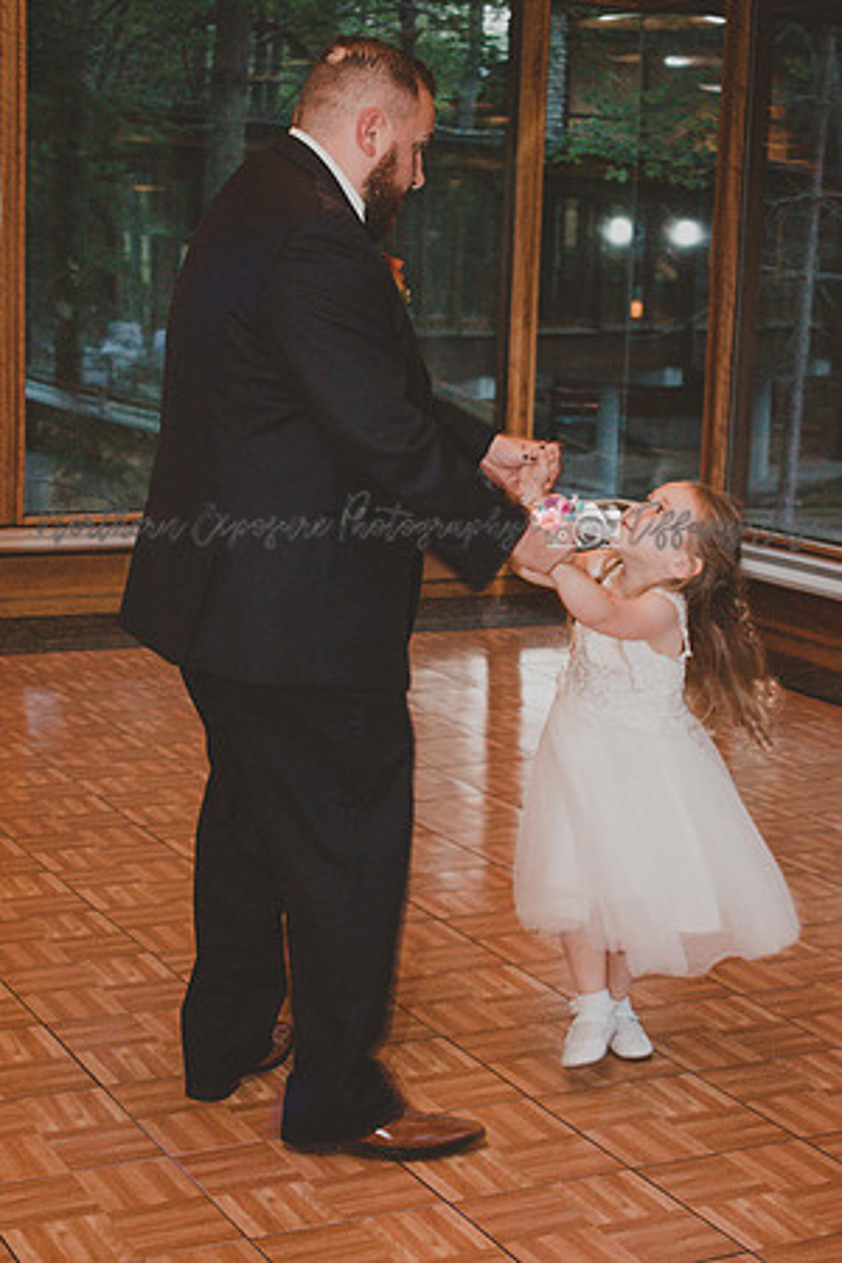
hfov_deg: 21.6
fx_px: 2210
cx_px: 421
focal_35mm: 63
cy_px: 632
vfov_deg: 31.9
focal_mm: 42
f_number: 5
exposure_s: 1/60
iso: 6400
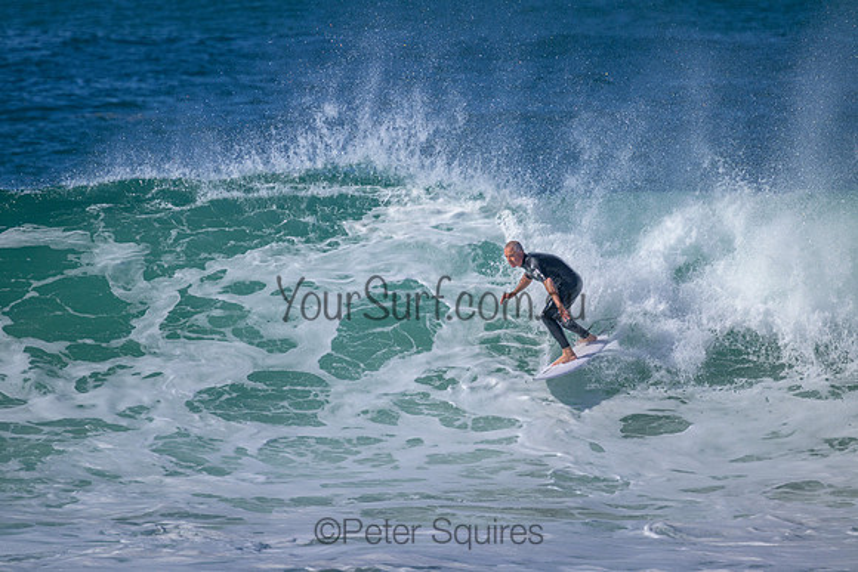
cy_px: 286
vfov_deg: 1.7
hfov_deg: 2.6
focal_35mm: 800
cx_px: 429
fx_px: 19070
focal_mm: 800
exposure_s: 1/2000
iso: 720
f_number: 11
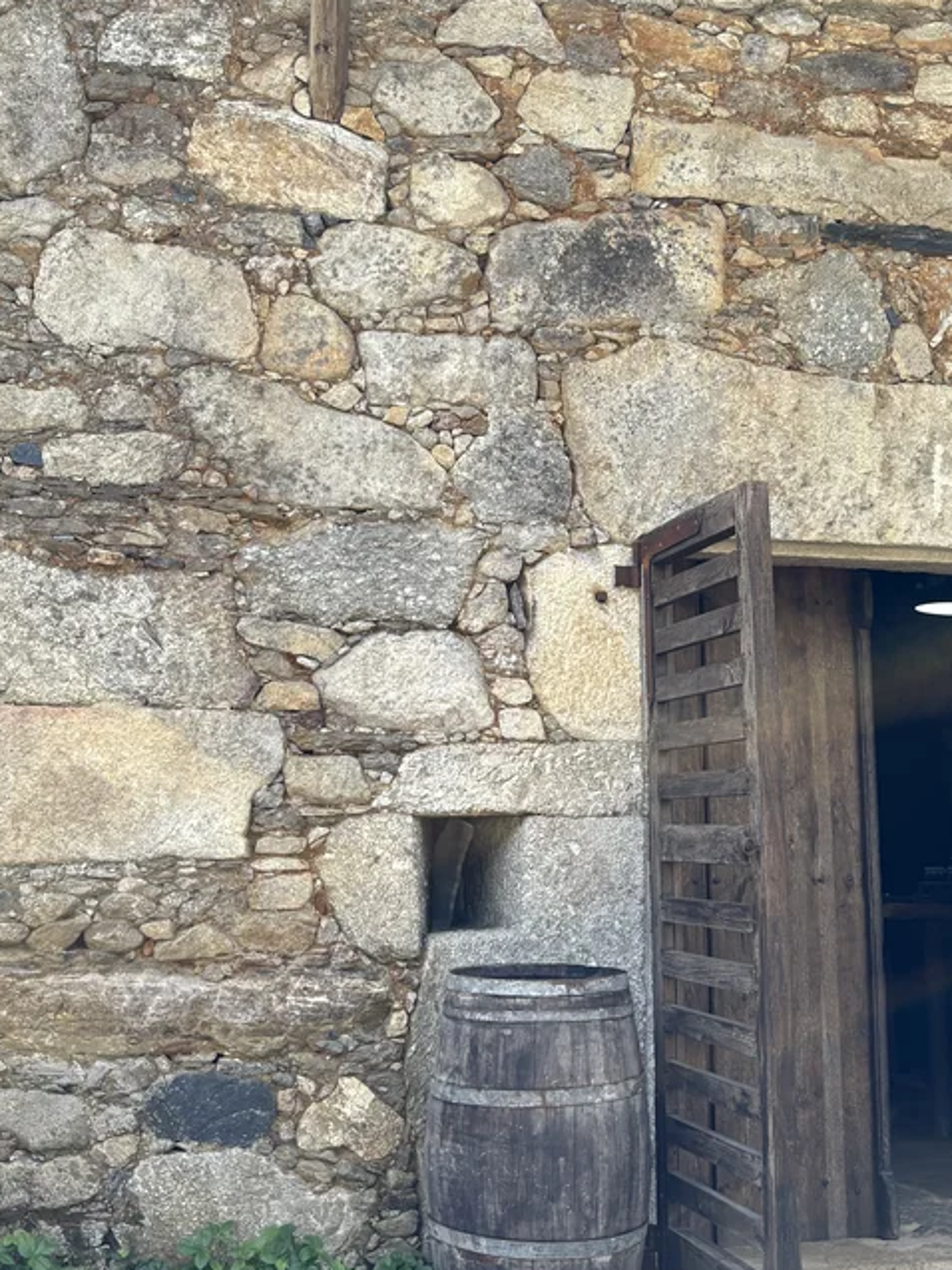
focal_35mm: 49
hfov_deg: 29.6
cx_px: 564
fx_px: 1796
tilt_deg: +14.6
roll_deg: -0.1
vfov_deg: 38.4
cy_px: 407
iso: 50
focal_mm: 5.96
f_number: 1.6
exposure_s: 1/384
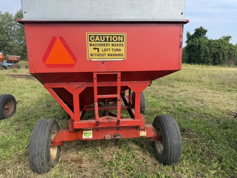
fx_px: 164
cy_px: 89
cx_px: 118
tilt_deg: -5.9
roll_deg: +0.8
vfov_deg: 56.8
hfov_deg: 71.6
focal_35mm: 24
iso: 80
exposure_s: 1/1493
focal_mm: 6.76
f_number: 1.78
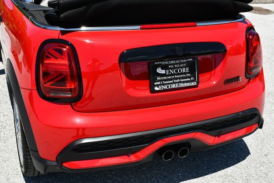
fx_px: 373
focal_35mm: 49
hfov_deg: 40.3
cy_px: 90
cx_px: 137
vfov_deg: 27.6
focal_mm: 24
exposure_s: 1/250
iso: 100
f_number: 8
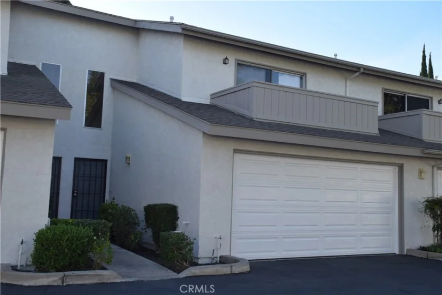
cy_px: 148
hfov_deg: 53.1
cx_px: 221
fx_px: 442
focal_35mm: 36
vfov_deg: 36.9
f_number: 8
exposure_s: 1/250
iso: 280
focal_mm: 24
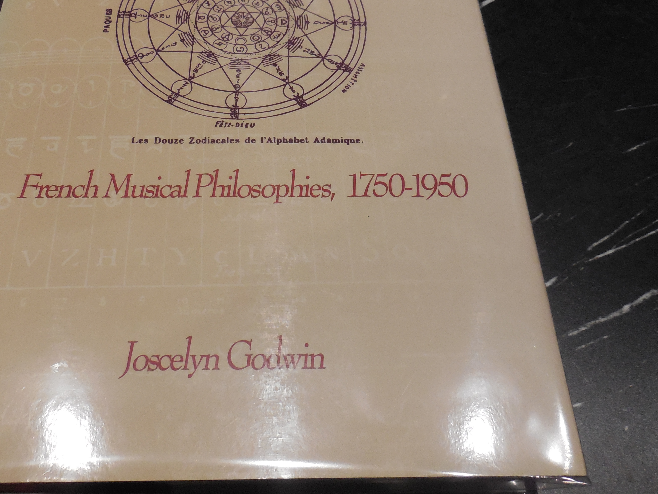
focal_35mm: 35
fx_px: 665
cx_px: 284
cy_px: 160
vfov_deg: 40.2
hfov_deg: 52.5
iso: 320
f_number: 3.1
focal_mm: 4.5
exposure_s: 1/250
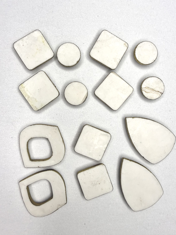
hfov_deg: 56.8
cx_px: 88
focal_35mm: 24
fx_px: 163
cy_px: 118
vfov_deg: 71.6
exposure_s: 1/120
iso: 64
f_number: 2.2
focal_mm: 2.22
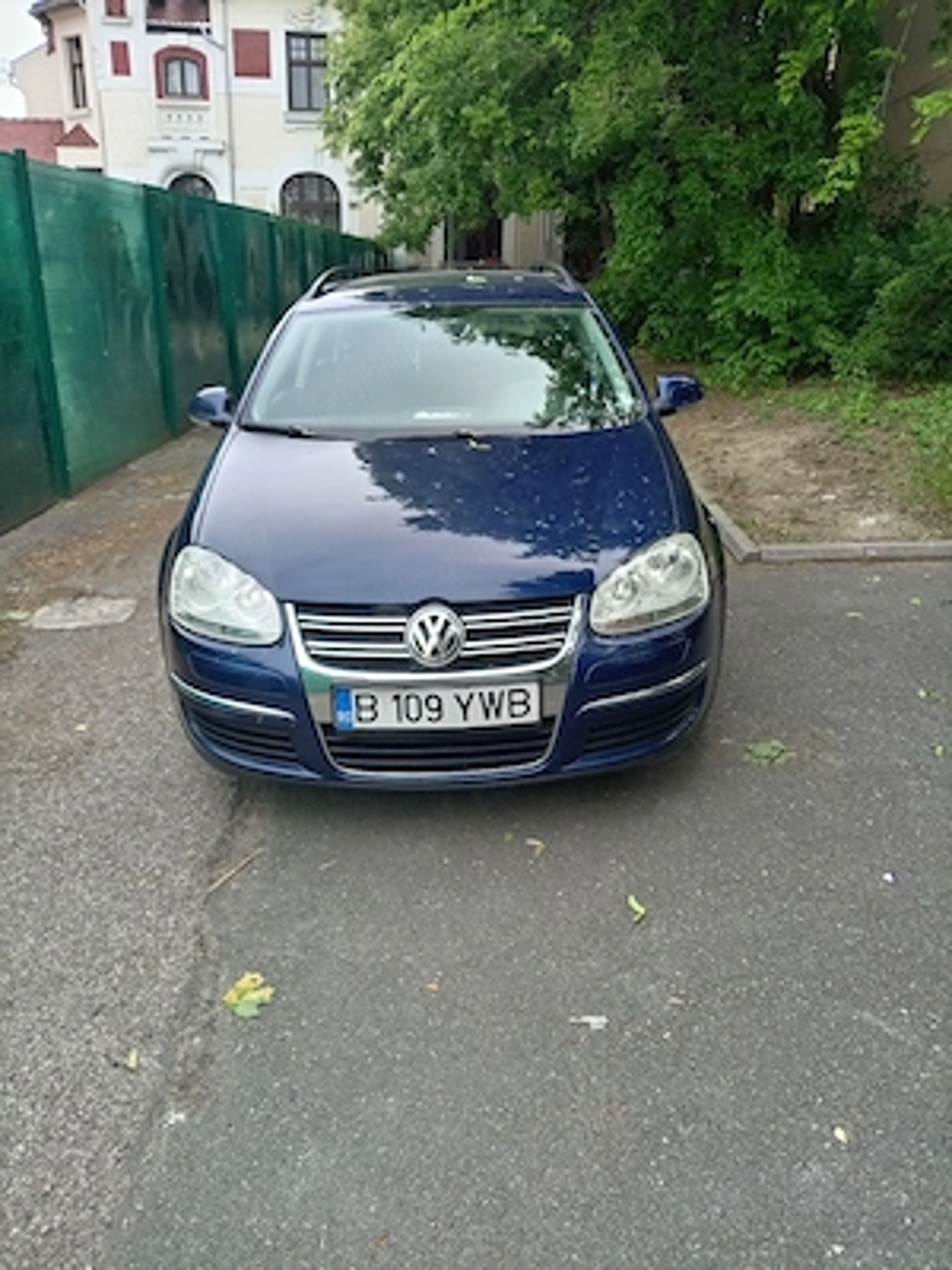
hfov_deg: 53.1
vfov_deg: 67.3
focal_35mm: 26
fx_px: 953
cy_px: 635
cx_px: 476
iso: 149
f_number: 1.8
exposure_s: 1/101
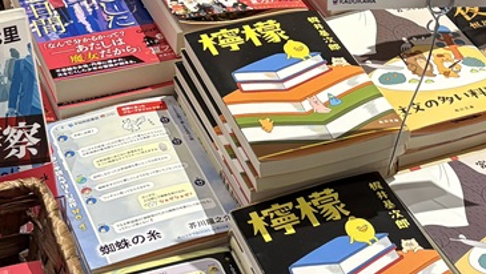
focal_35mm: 93
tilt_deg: -29.8
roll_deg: -1.9
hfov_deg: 22.9
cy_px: -29
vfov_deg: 12.8
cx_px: 293
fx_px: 1199
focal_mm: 5.96
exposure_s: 1/100
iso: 125
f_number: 1.6
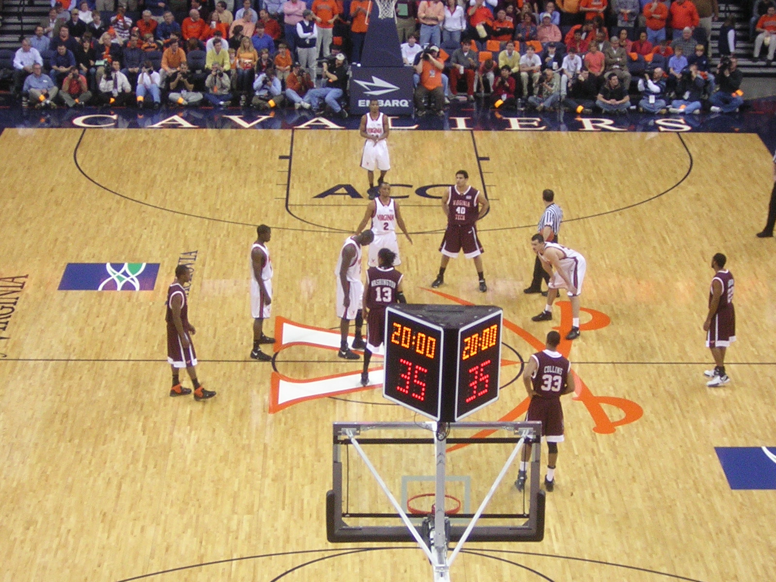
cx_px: 388
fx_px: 2421
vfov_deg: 13.7
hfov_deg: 18.2
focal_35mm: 108
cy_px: 291
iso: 400
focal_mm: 14.1
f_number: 4.7
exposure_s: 1/66.6
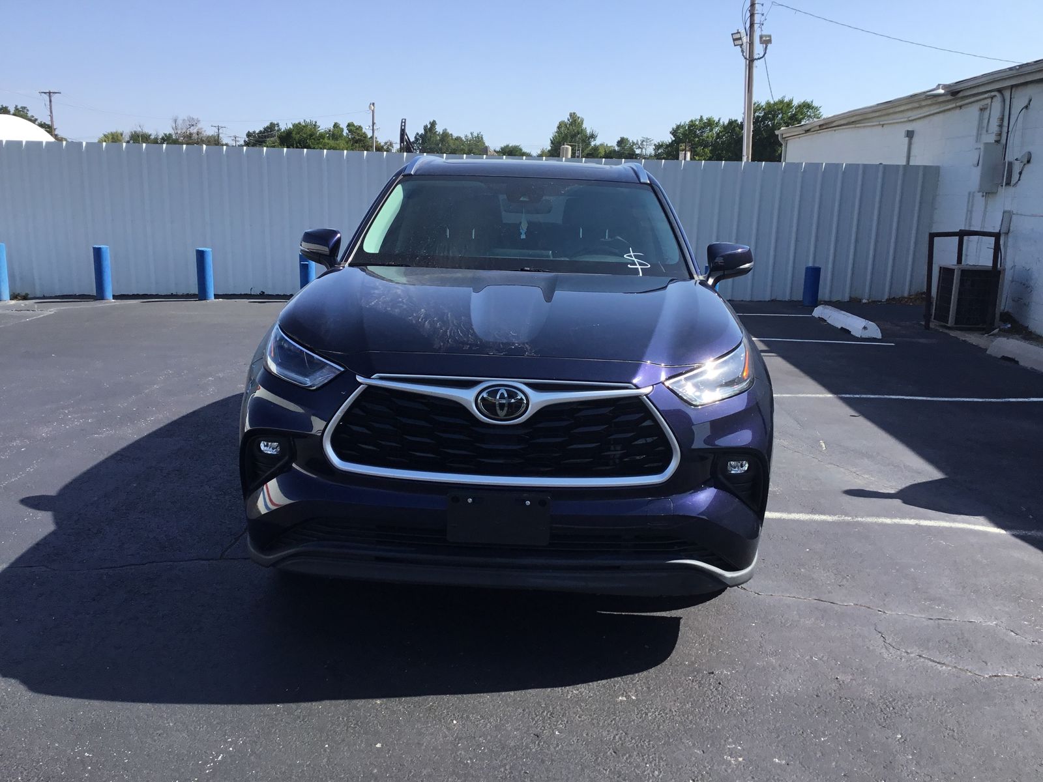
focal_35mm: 31
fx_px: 934
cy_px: 391
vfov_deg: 45.4
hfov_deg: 58.4
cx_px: 522
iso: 25
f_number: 2.4
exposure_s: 1/916
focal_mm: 3.3
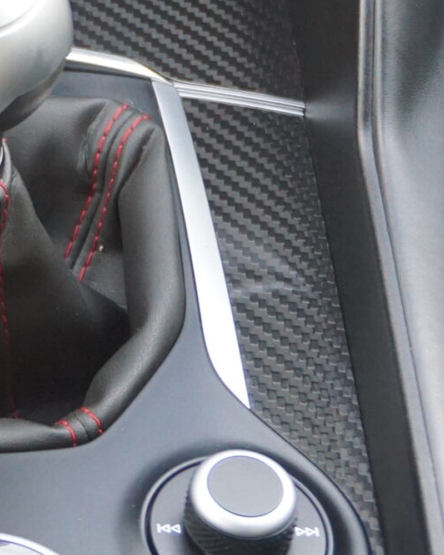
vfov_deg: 11.6
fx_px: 2612
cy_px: -313
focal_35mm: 159
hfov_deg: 9.6
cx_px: -58
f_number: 4.5
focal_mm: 28
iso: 1250
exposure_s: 1/160
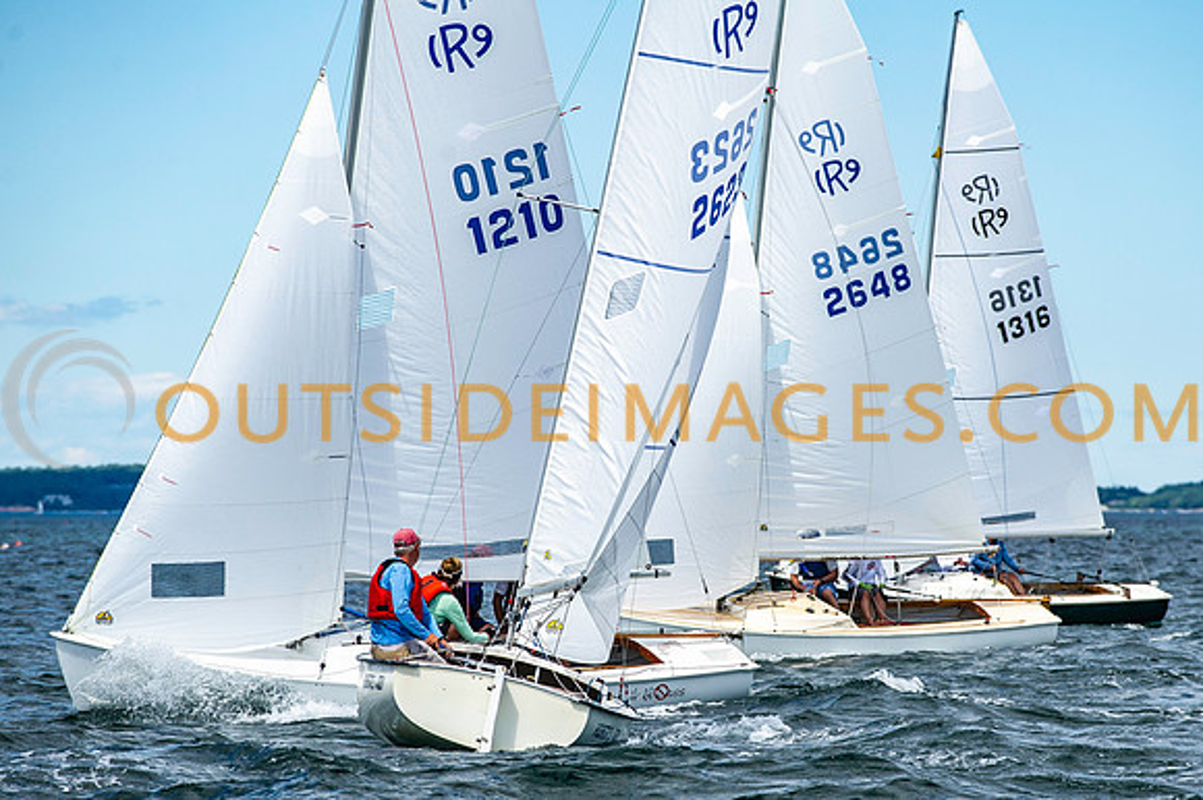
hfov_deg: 8.4
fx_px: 8147
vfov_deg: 5.6
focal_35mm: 244
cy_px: 479
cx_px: 660
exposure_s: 1/2500
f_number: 5.6
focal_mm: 200
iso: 500
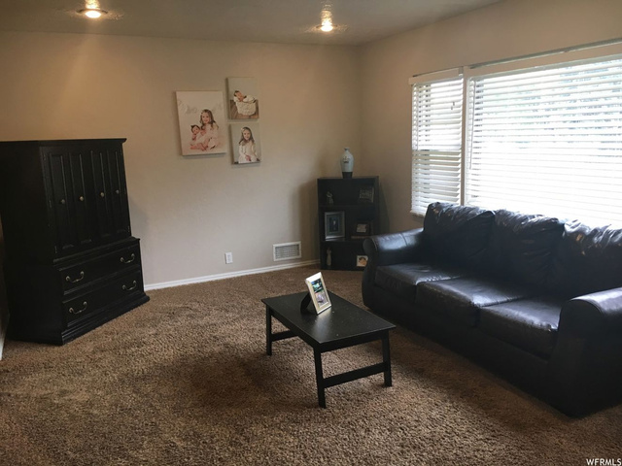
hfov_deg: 61.7
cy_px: 233
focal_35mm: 29
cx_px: 311
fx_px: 521
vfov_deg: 48.2
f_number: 2.2
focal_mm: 4.15
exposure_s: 1/30
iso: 32
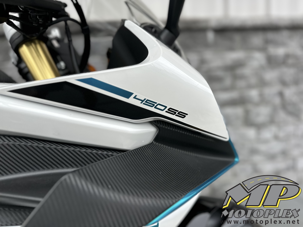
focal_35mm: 24
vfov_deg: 56.8
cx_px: 152
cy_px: 114
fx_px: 210
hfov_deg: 71.6
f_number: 1.78
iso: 80
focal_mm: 6.86
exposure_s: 1/1495
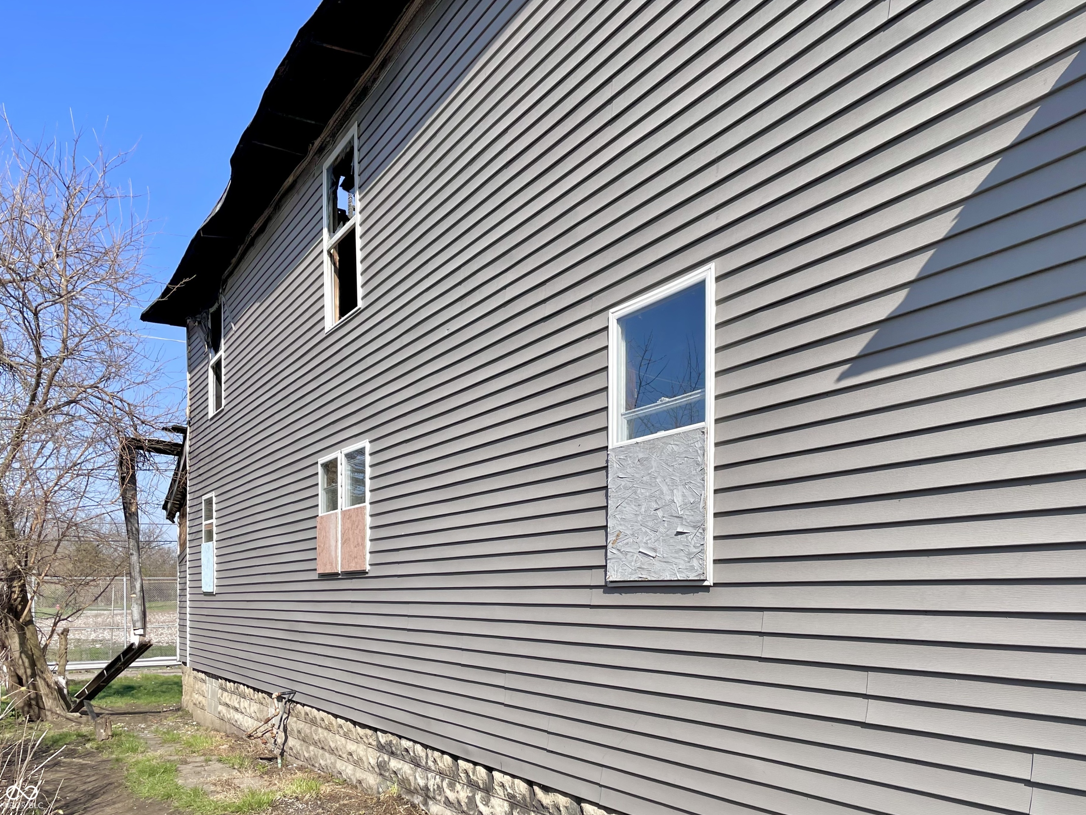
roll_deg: -1.5
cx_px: 553
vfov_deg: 51.4
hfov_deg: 65.3
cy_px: 395
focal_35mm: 27
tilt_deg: +10.6
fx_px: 847
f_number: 1.6
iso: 32
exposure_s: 1/3040
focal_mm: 4.2
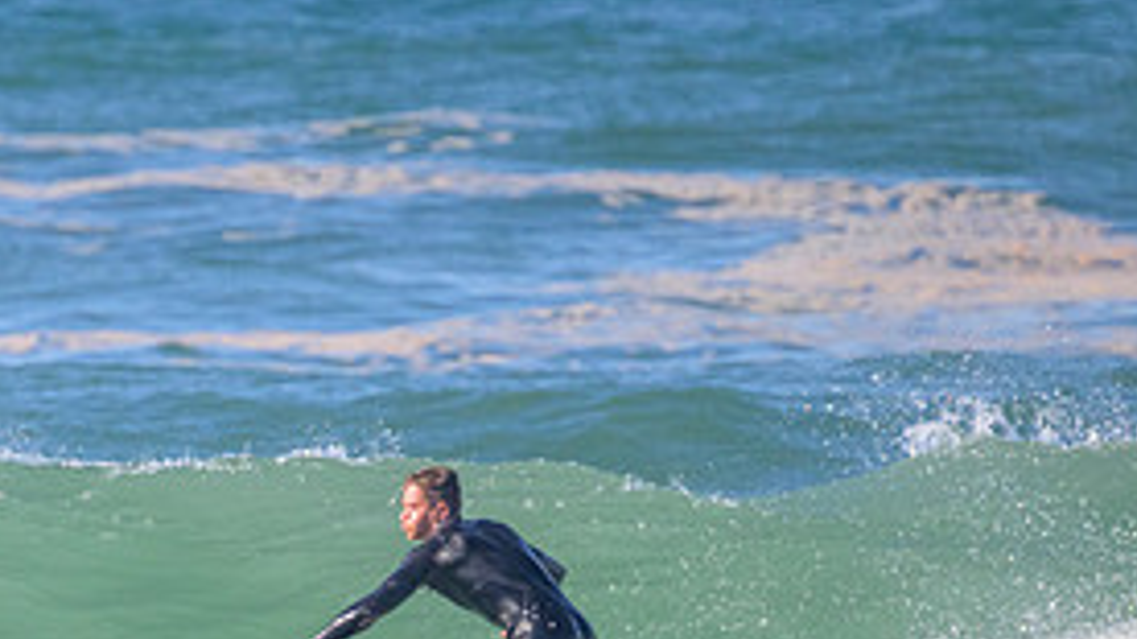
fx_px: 53101
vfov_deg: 0.7
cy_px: 761
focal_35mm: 1762
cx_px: 132
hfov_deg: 1.2
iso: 2000
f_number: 11
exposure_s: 1/2000
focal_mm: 800
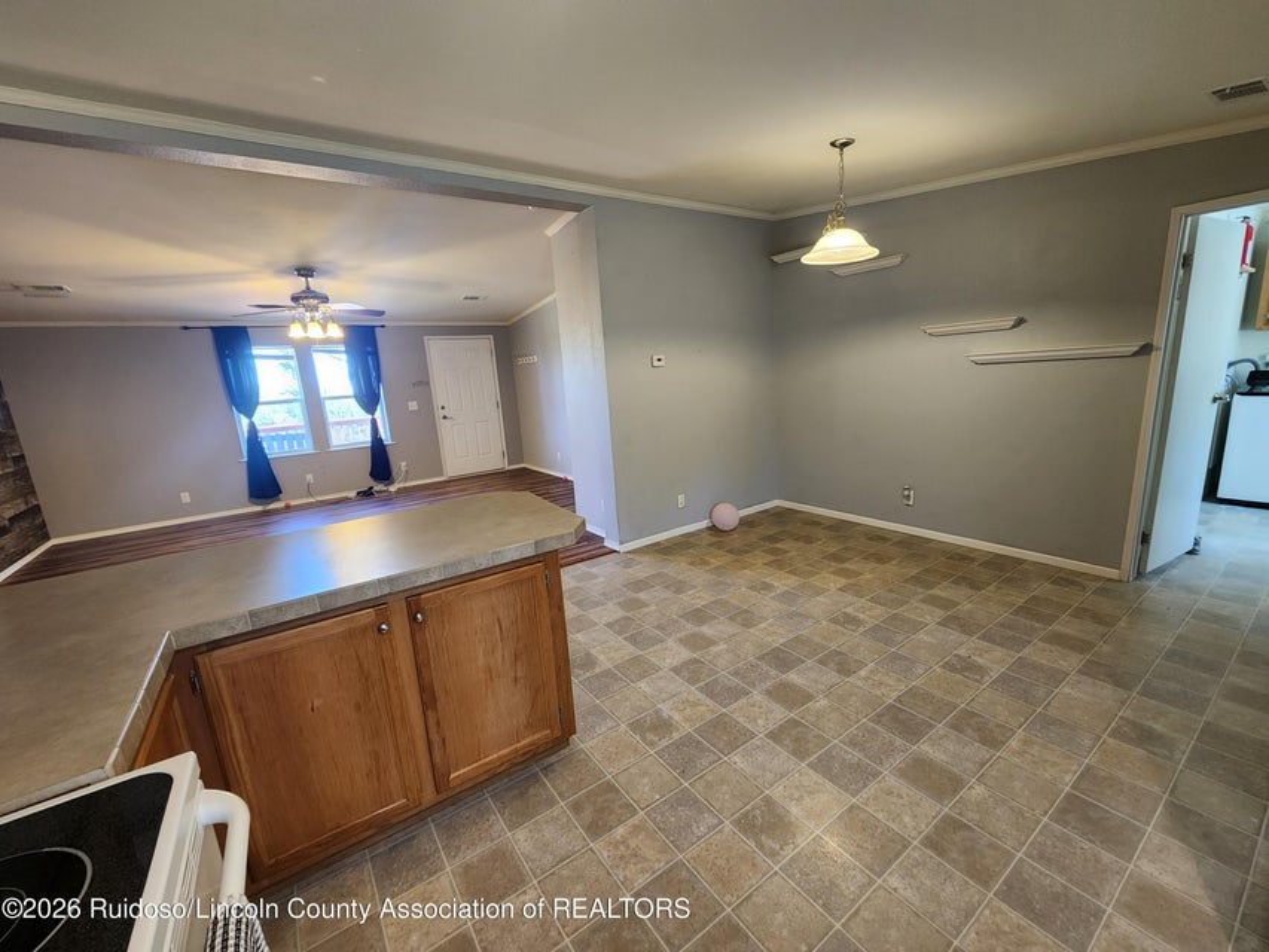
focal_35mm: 13
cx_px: 634
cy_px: 476
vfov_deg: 89.9
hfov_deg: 106.2
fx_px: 477
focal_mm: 2.2
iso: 320
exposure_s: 1/40
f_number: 2.2
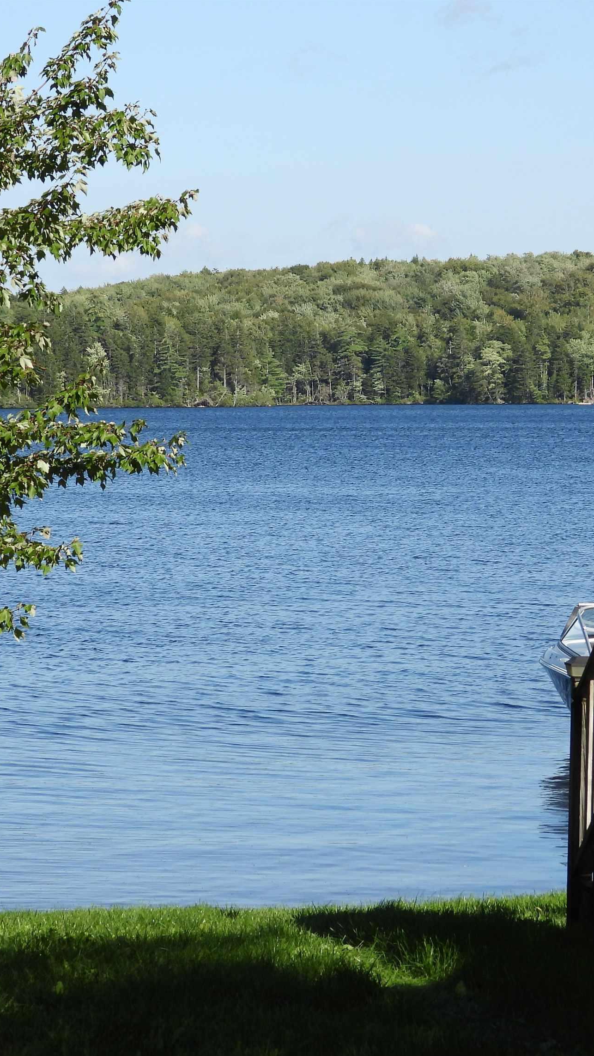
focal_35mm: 142
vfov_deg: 15.1
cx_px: 246
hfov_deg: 8.5
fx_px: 3976
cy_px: 531
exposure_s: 1/800
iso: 100
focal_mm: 17.5
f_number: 3.5
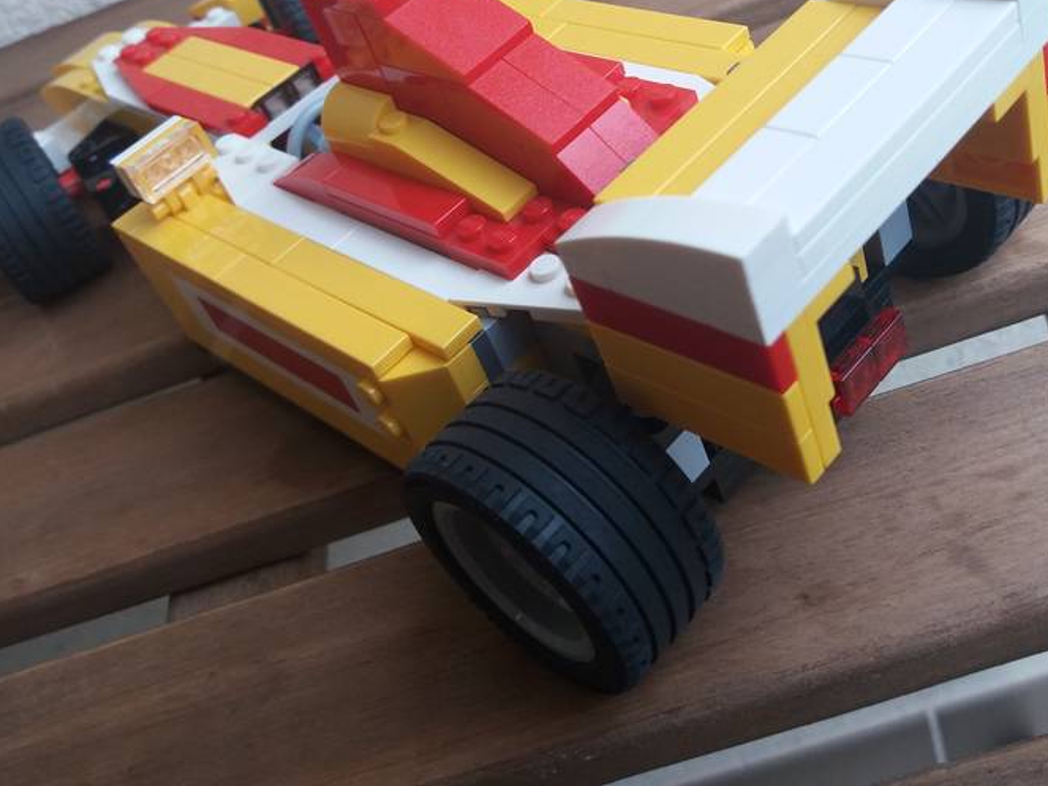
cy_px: 308
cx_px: 530
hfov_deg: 49.0
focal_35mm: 38
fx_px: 1150
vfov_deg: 37.5
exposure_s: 1/33
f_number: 1.9
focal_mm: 3.7
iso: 80
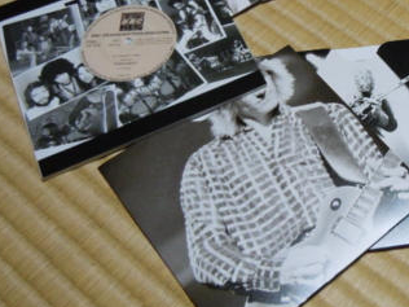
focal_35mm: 57
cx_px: 364
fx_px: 673
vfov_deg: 25.3
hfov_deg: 32.2
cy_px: 74
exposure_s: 1/30
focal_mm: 5.4
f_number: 3.5
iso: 400
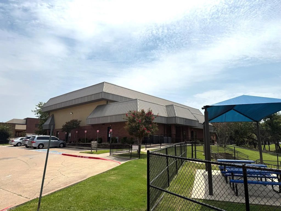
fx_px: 195
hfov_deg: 71.6
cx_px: 140
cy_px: 106
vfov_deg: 56.8
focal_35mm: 24
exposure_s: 1/14286
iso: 64
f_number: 1.78
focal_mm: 6.76
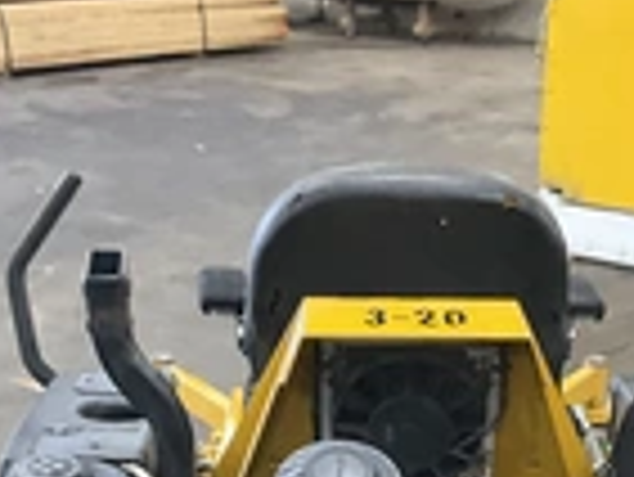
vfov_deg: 16.9
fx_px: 1503
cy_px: 639
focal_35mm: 82
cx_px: 405
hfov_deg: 23.7
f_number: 1.8
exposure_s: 1/40
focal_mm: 3
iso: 250
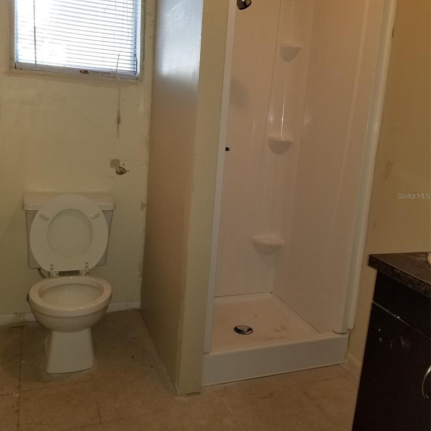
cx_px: 214
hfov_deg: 52.5
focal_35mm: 31
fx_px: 437
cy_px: 196
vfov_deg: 52.5
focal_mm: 4.25
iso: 100
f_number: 1.7
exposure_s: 1/30
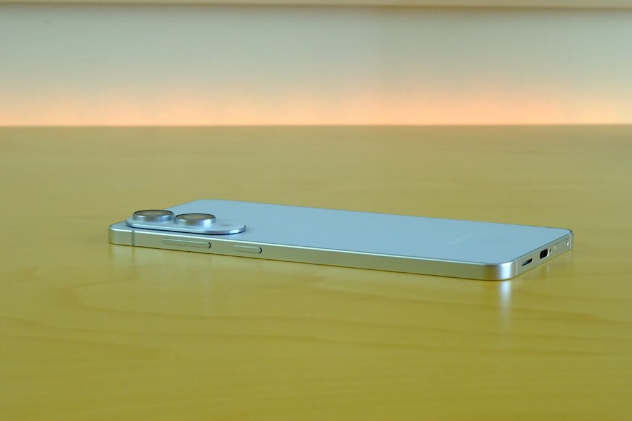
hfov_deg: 19.5
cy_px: 210
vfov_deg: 13.0
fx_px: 1843
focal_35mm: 105
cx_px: 316
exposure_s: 1/105
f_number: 14
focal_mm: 69.8
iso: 6400
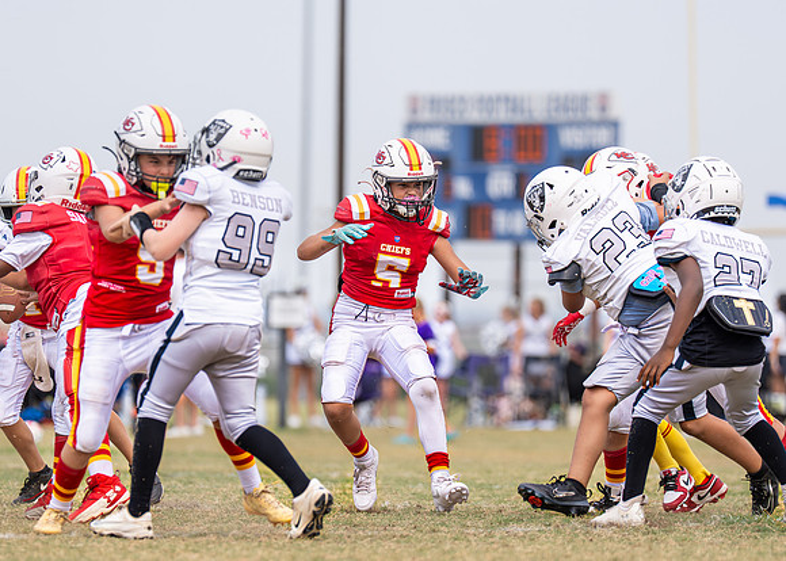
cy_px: 328
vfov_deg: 3.5
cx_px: 367
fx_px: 9154
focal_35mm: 410
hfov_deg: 4.9
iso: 160
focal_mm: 200
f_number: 2.8
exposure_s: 1/2500
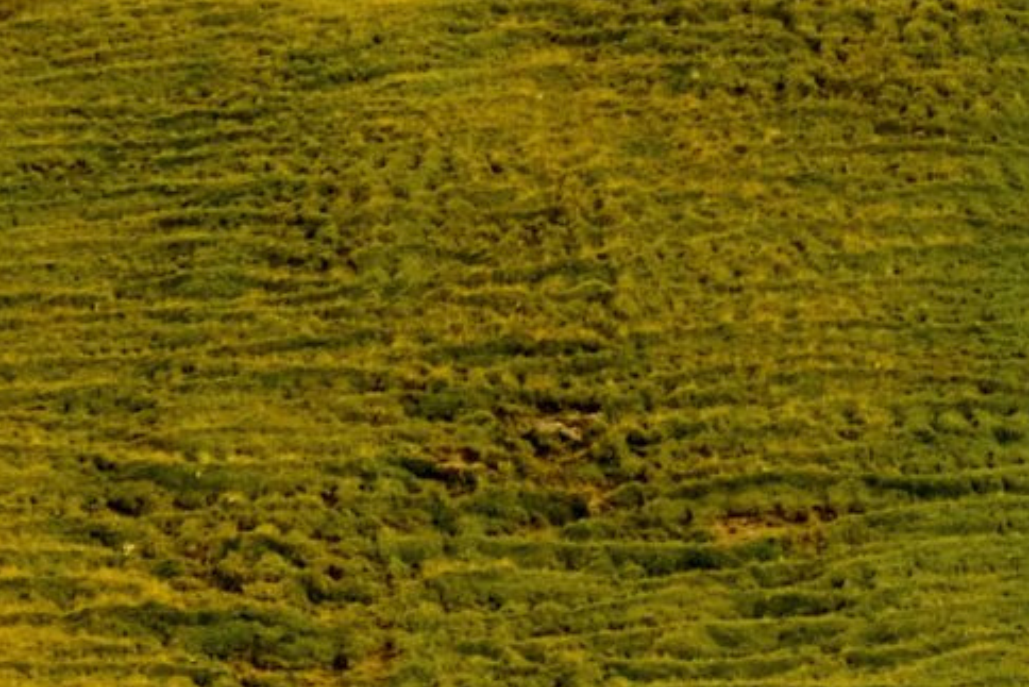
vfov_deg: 3.1
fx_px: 12551
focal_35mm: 439
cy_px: -994
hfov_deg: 4.7
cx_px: 1512
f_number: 5.6
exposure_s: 1/1300
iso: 640
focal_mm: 55
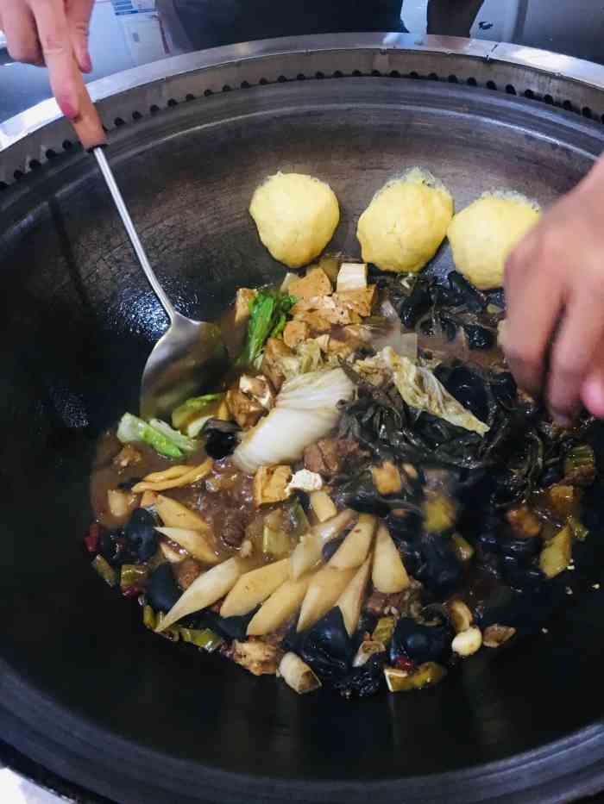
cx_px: 302
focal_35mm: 29
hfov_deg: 48.2
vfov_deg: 61.7
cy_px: 402
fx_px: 675
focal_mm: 4.15
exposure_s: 1/8
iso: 160
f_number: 2.2
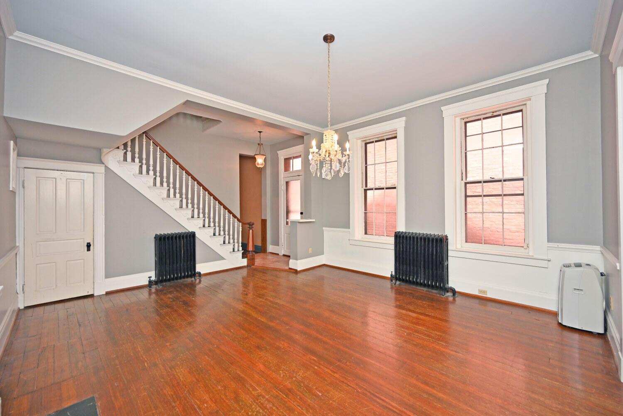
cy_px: 208
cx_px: 312
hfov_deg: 104.3
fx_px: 242
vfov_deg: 81.2
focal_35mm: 14
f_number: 4
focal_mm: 14
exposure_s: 1/60
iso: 220
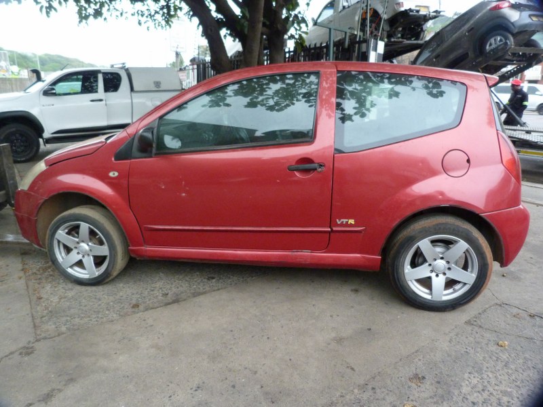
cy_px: 204
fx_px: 392
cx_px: 272
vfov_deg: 54.9
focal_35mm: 25
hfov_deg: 69.4
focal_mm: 4.5
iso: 400
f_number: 2.8
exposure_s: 1/125
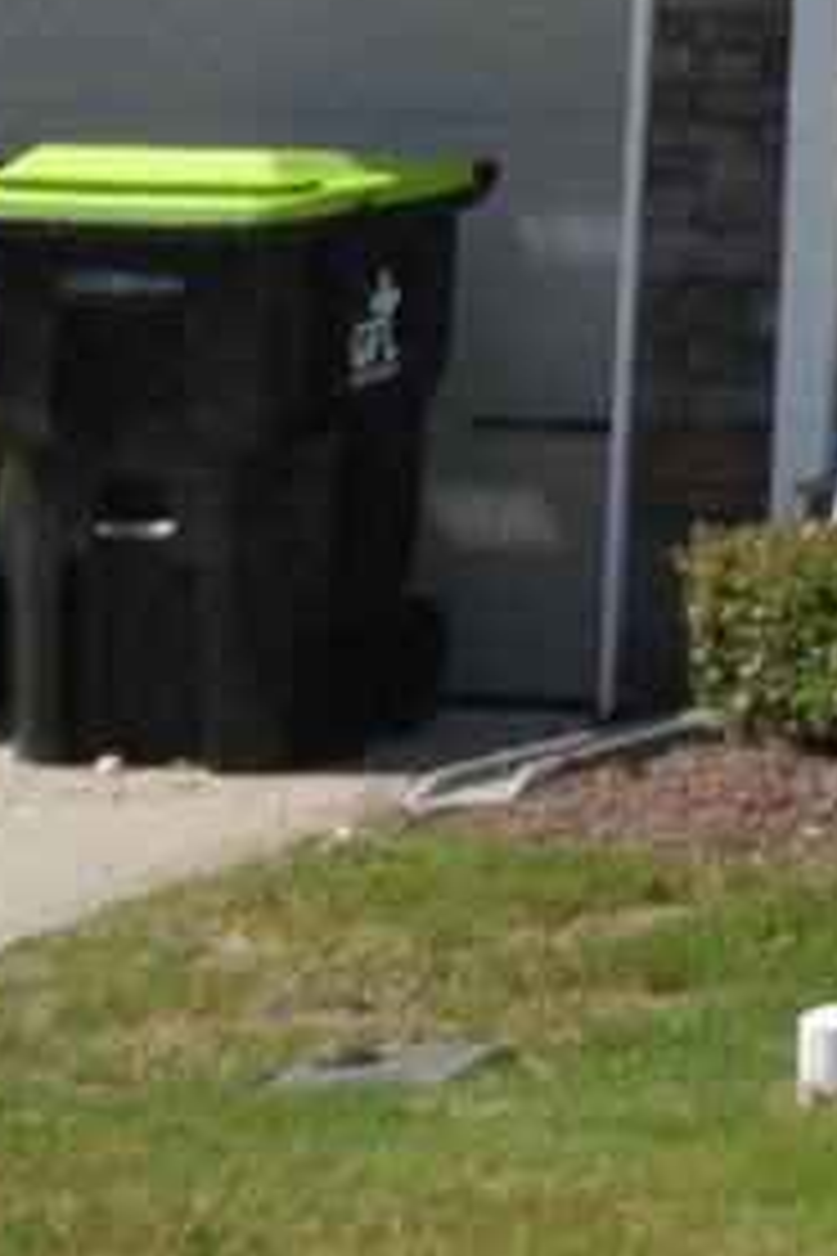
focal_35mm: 236
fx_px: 8230
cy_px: -1477
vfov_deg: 8.2
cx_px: 2912
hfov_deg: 5.3
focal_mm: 22
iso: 400
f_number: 11
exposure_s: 1/500
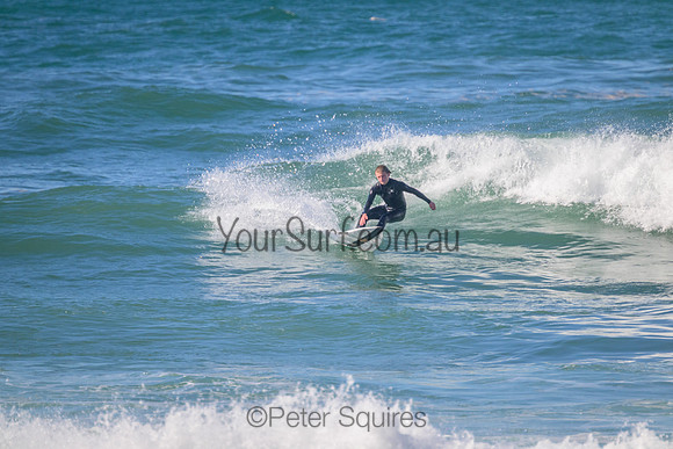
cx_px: 336
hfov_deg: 2.6
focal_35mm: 800
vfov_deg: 1.7
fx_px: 14958
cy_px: 224
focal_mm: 800
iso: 1400
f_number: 11
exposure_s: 1/2000
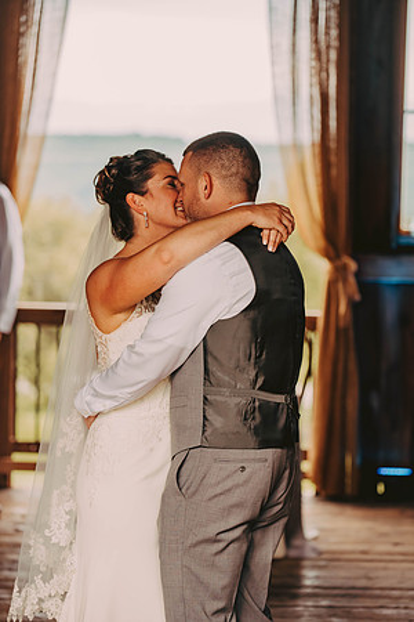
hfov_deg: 13.0
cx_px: 207
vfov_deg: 19.5
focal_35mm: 105
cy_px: 311
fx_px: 1811
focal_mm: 105
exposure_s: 1/400
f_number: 2.8
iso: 400
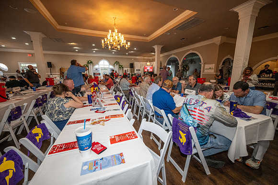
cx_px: 139
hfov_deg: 104.2
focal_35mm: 14
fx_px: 108
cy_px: 92
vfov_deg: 81.2
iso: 2200
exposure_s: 1/200
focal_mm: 14
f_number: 4
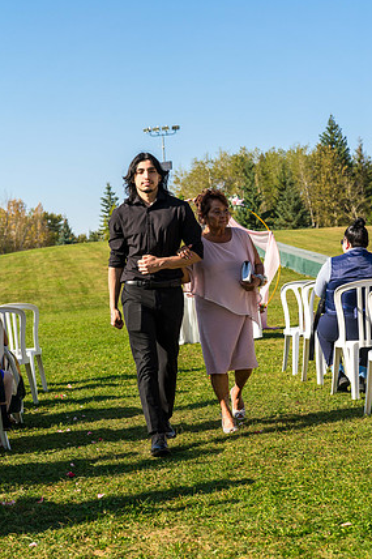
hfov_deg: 21.9
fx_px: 962
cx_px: 191
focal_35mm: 62
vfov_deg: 32.4
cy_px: 270
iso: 250
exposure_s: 1/1250
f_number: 5
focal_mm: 59
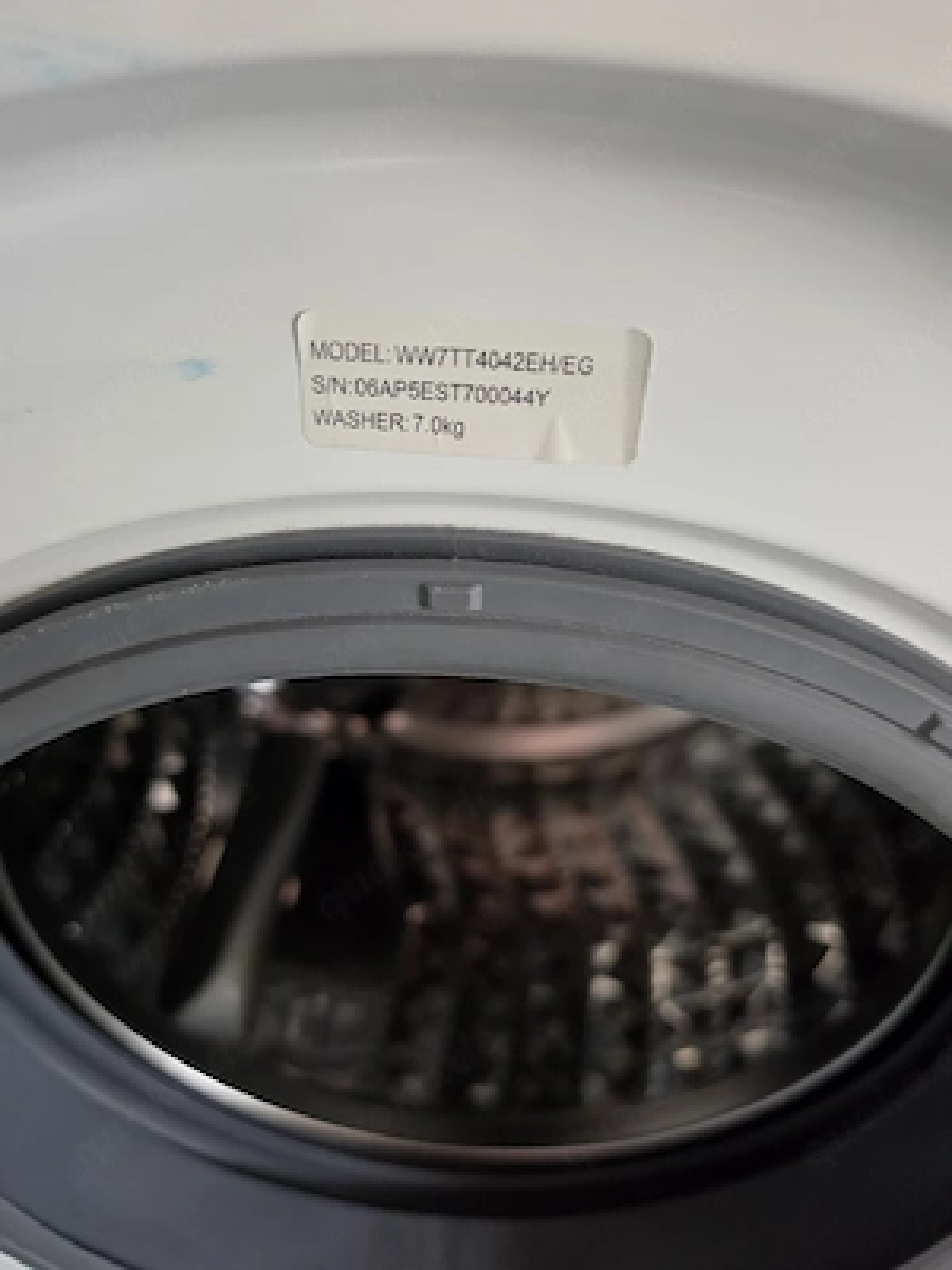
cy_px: 635
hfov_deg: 58.9
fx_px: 843
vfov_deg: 73.9
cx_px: 476
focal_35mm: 23
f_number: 1.4
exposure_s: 1/101
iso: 800
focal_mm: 6.5
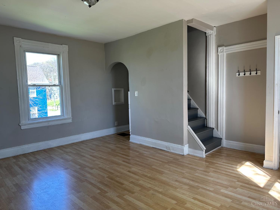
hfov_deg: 71.6
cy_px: 105
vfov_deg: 56.8
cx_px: 140
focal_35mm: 24
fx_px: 194
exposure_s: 1/161
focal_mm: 6.86
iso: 100
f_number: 1.78
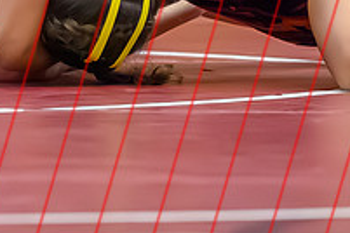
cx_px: 38
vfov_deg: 1.3
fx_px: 10130
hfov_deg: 2.0
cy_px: -4
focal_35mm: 1042
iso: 10000
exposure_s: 1/640
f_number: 2.8
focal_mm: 200
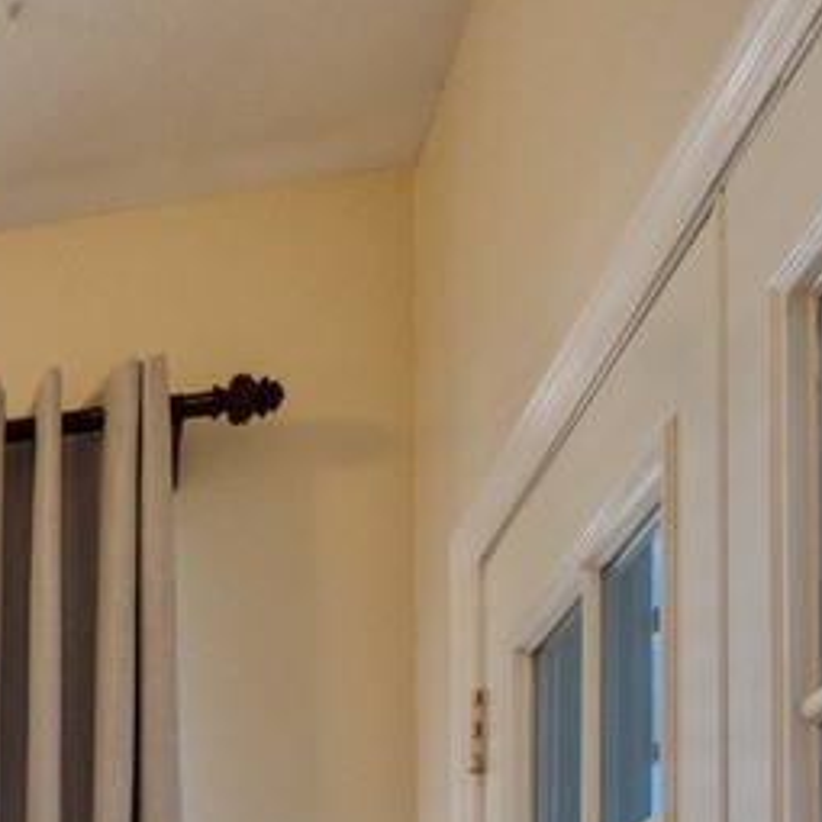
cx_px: -535
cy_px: 1277
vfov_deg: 22.6
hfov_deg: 21.7
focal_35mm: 60
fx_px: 1612
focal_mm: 10
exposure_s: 1/40
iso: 400
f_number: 8
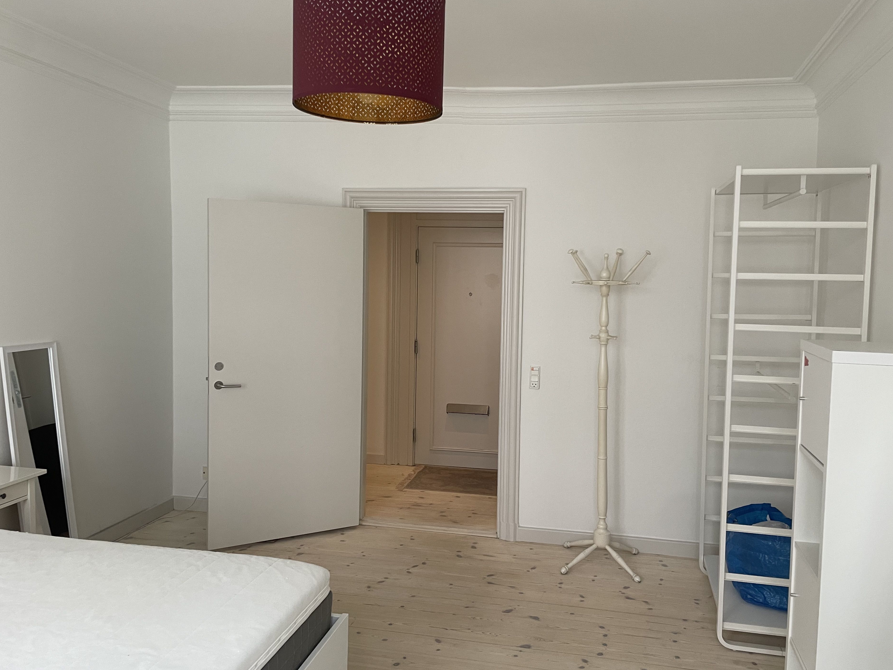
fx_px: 722
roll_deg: -0.8
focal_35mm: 28
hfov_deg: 63.4
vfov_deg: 49.7
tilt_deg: -3.9
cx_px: 464
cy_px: 328
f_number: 1.6
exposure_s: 1/50
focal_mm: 4.2
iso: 100
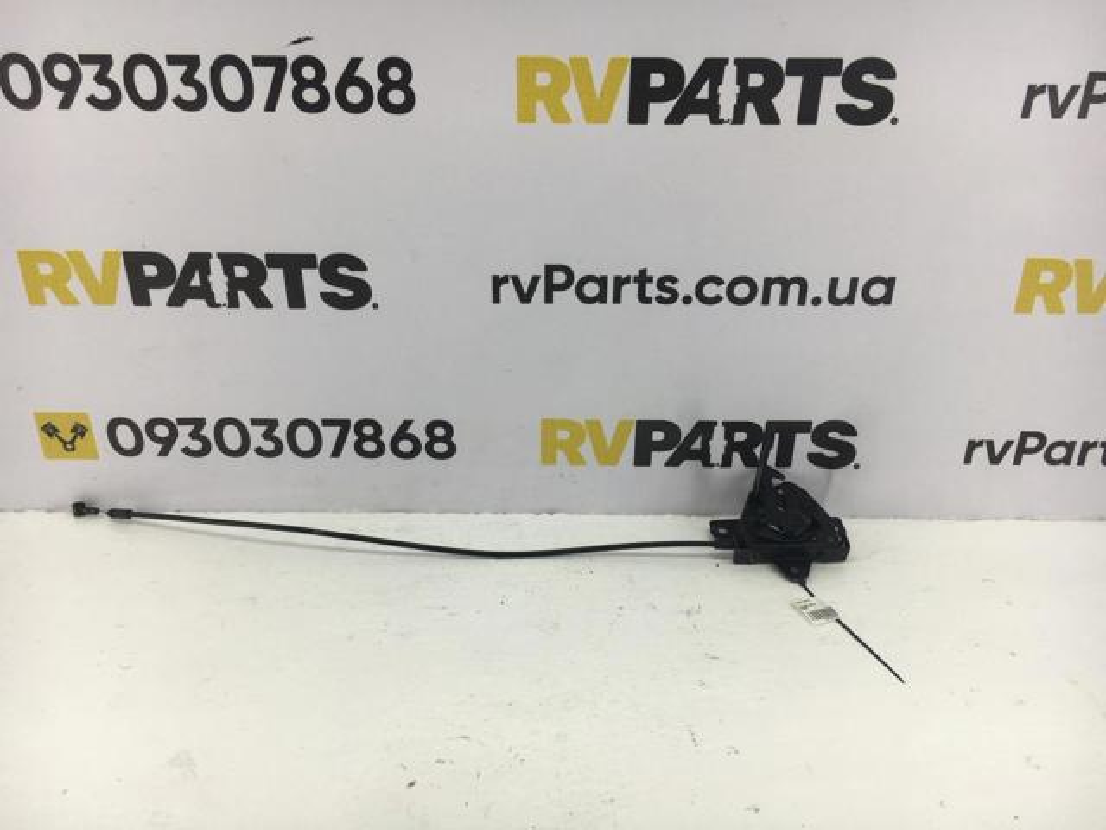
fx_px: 927
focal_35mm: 29
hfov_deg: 61.7
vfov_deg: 48.2
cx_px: 553
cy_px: 415
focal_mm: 4.15
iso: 40
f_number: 2.2
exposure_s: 1/100
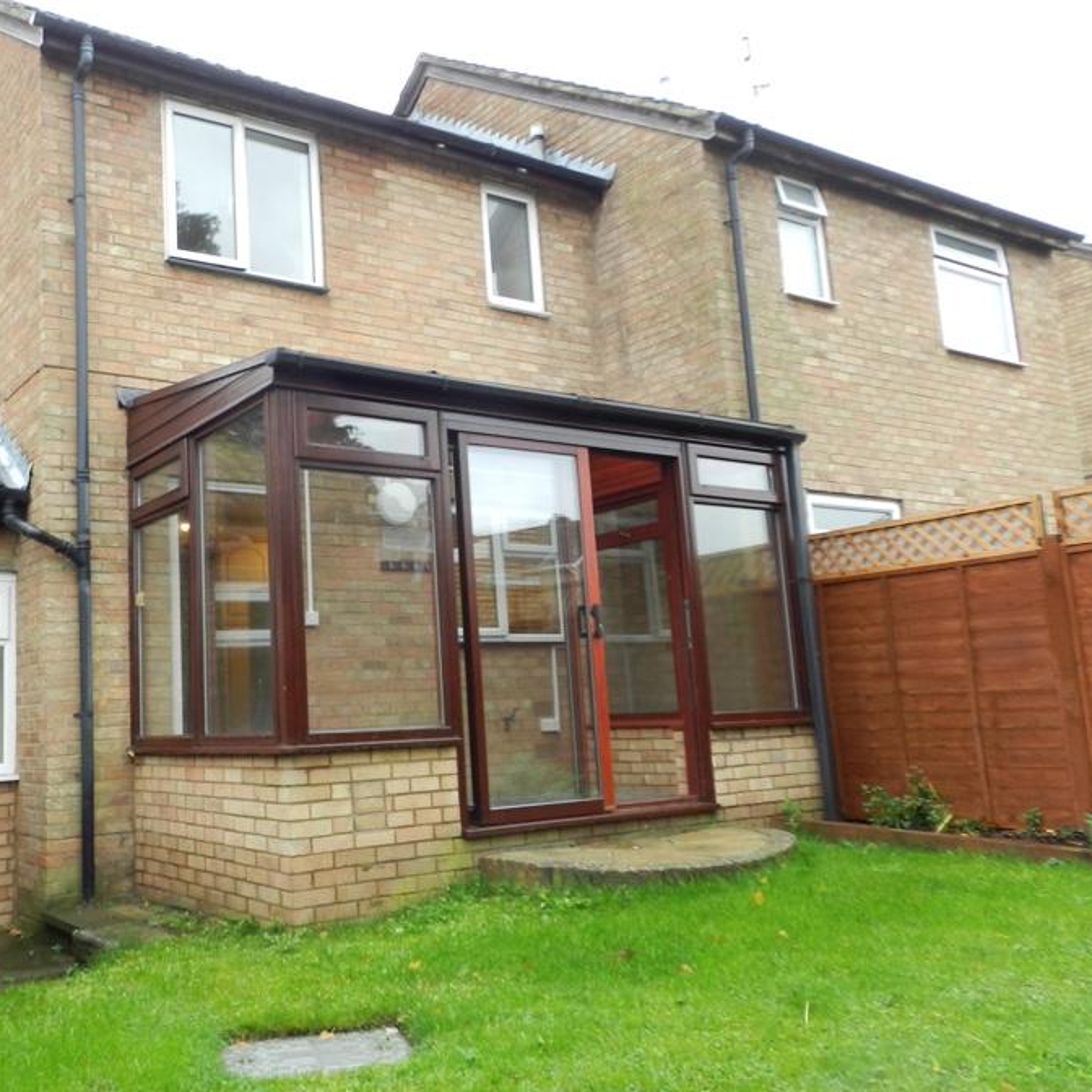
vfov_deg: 52.5
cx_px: 333
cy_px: 546
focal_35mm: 31
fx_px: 1106
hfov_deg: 51.2
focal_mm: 4
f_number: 3.4
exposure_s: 1/30
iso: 160
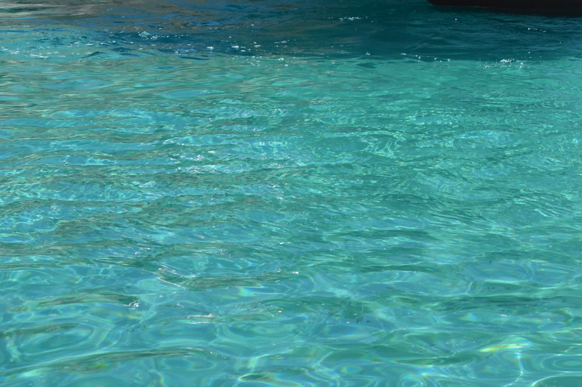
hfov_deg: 16.2
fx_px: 1838
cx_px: 911
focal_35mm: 114
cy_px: -267
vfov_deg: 11.3
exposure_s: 1/320
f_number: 8
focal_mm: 21
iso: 100
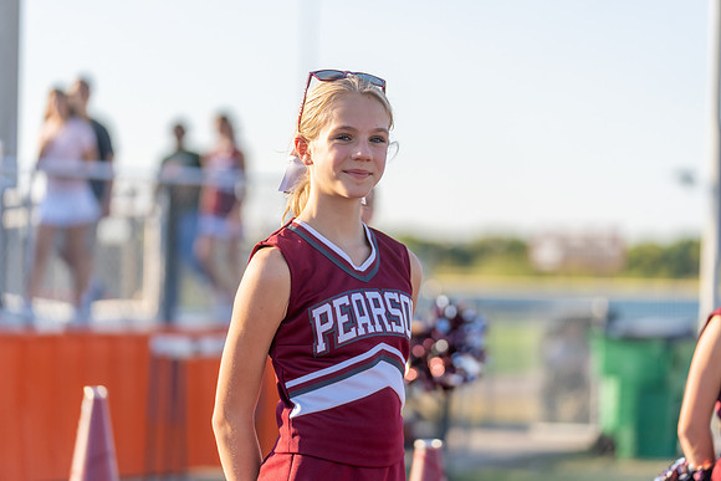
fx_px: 2564
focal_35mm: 128
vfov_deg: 10.7
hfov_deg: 16.0
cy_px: 240
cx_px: 360
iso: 100
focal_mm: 128
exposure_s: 1/1000
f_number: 2.8
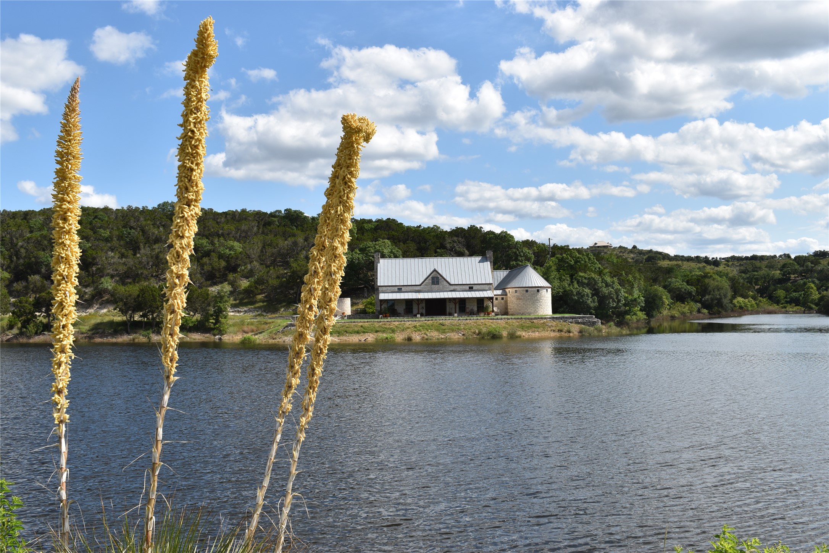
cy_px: 276
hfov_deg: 53.1
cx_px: 414
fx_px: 829
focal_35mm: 36
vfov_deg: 36.9
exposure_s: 1/200
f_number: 13
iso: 100
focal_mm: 24
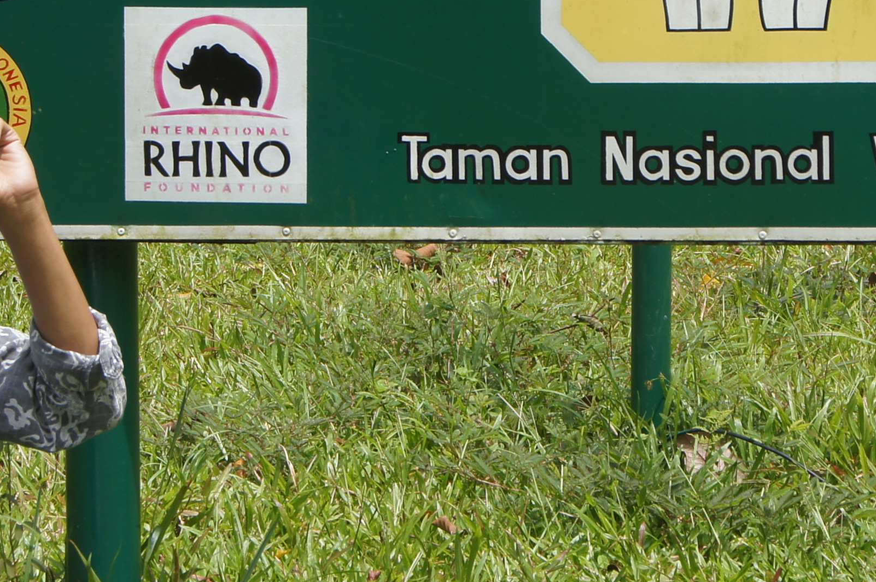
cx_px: 664
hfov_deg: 8.9
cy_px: 137
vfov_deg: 6.0
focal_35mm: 230
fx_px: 5590
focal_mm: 50
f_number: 8
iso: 100
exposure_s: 1/160
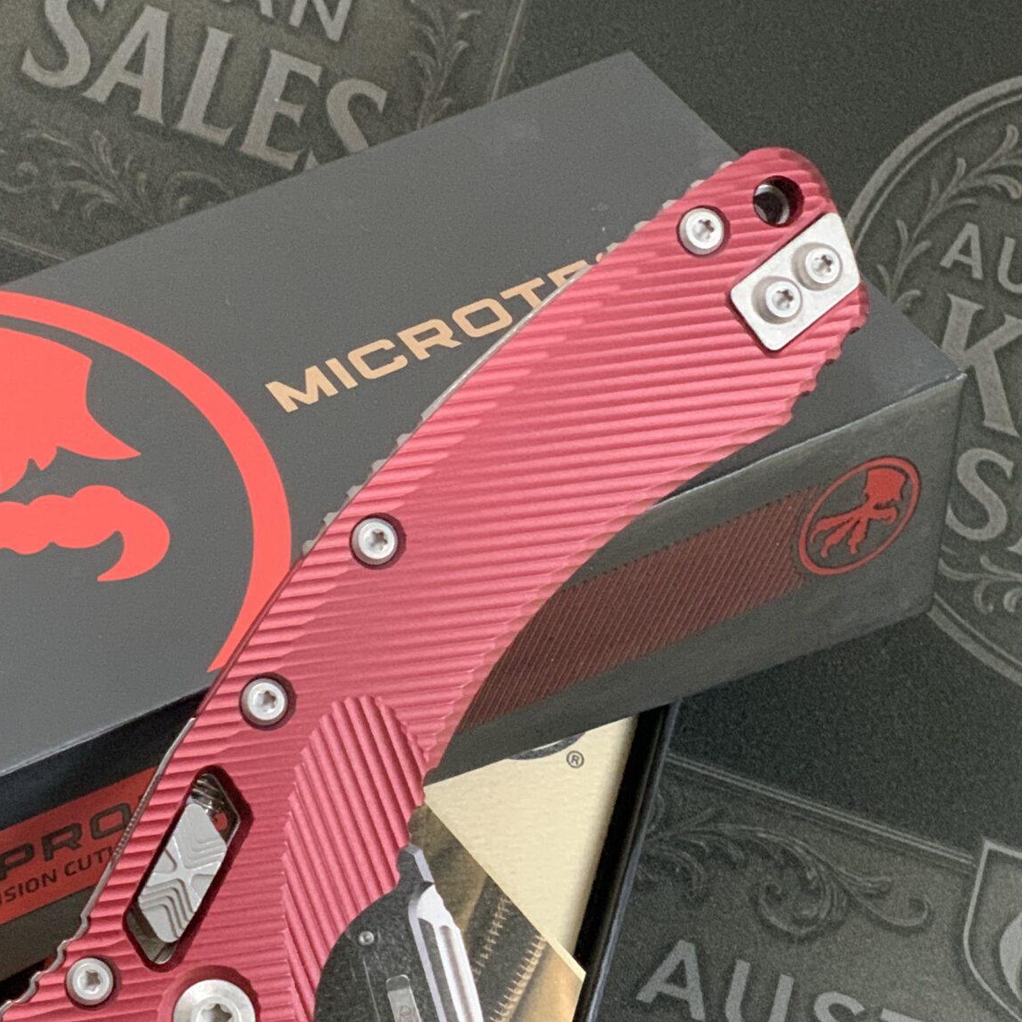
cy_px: 1034
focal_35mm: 102
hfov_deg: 17.0
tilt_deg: -73.3
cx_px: 236
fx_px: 3407
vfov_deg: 16.7
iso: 320
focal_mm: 6
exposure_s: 1/50
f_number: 2.4
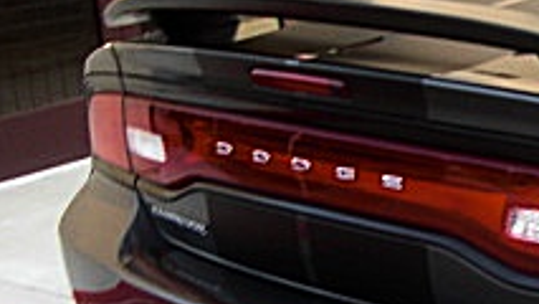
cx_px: 784
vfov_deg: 10.2
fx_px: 1687
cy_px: 294
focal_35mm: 118
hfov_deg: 16.7
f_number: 2.8
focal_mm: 6.3
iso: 100
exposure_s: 1/60
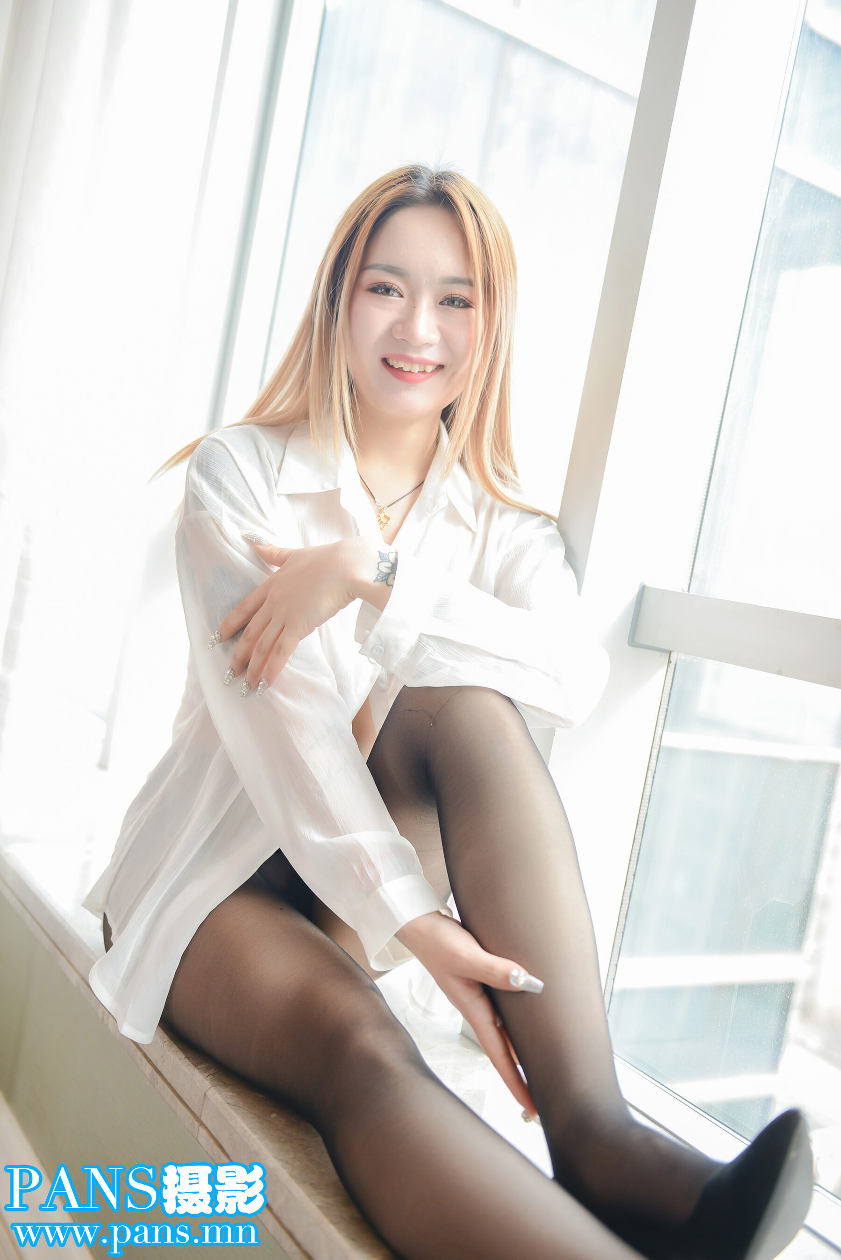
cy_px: 630
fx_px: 1225
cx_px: 420
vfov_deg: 54.4
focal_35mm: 35
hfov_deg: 37.9
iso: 200
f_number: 2.8
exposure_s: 1/100
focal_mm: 35
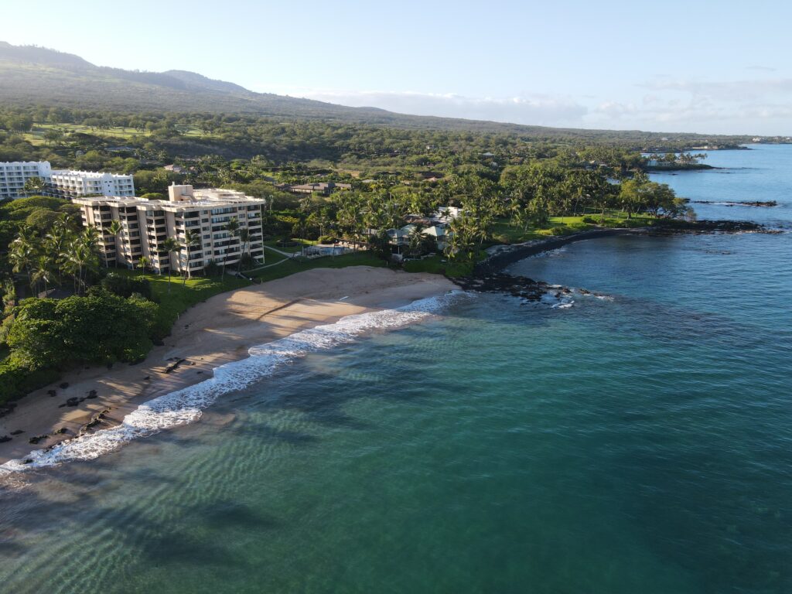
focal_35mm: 24
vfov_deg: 56.8
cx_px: 396
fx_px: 549
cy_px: 297
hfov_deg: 71.6
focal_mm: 4.5
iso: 100
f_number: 2.8
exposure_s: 1/250
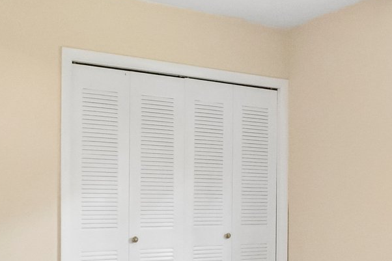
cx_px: 240
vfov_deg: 25.9
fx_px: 555
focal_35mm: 51
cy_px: 218
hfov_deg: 38.7
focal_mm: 10
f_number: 8
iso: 2000
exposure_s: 1/30
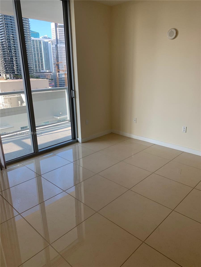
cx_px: 100
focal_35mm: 26
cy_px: 134
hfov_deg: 53.1
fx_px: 201
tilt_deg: -19.0
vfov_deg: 67.3
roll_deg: +1.3
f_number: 1.8
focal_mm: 4.25
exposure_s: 1/121
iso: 25
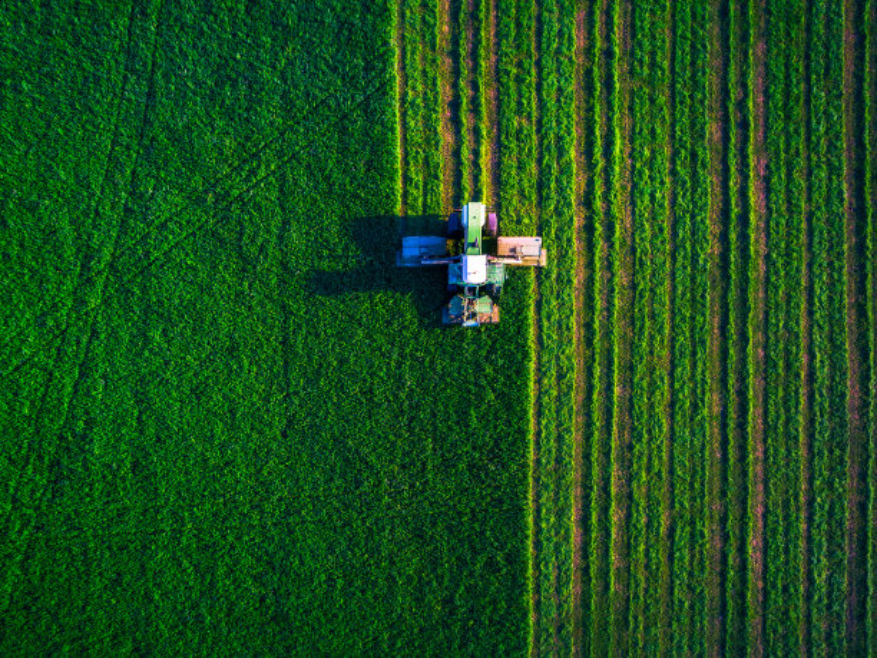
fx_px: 507
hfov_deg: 81.7
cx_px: 438
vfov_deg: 66.0
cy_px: 329
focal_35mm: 20
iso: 226
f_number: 2.8
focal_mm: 3.61
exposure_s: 1/25
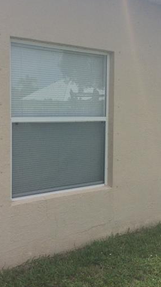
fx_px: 395
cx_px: 103
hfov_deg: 23.0
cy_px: 140
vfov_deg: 39.9
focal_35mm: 52
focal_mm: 3.3
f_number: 2.4
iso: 32
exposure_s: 1/1330
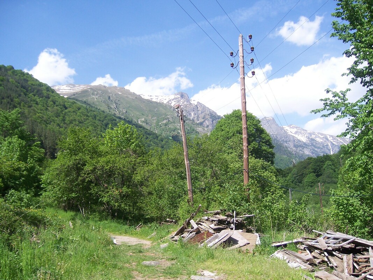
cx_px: 186
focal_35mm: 36
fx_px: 388
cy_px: 140
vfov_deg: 39.6
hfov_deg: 51.4
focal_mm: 6.2
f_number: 2.8
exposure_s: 1/800
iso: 80
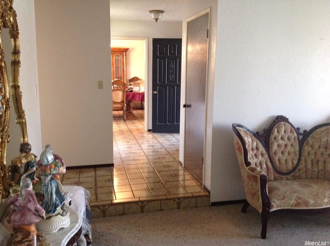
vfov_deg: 40.6
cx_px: 165
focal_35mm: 35
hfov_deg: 52.7
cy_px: 123
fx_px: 333
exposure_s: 1/15
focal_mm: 4.28
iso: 400
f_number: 2.4
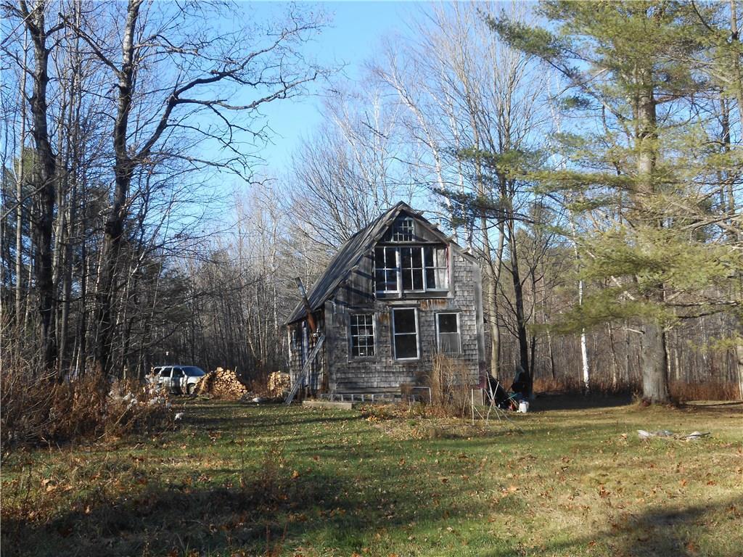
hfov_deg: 42.9
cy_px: 278
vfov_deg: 32.9
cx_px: 372
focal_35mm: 44
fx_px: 944
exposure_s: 1/200
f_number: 4.5
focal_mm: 7.8
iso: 80
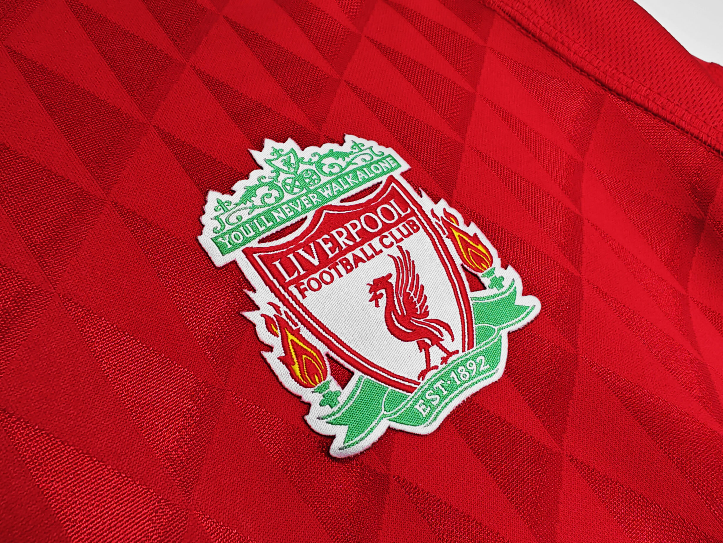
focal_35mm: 24
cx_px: 348
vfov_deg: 56.8
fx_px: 501
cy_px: 267
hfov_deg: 71.6
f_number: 2.2
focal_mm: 2.59
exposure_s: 1/100
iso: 122
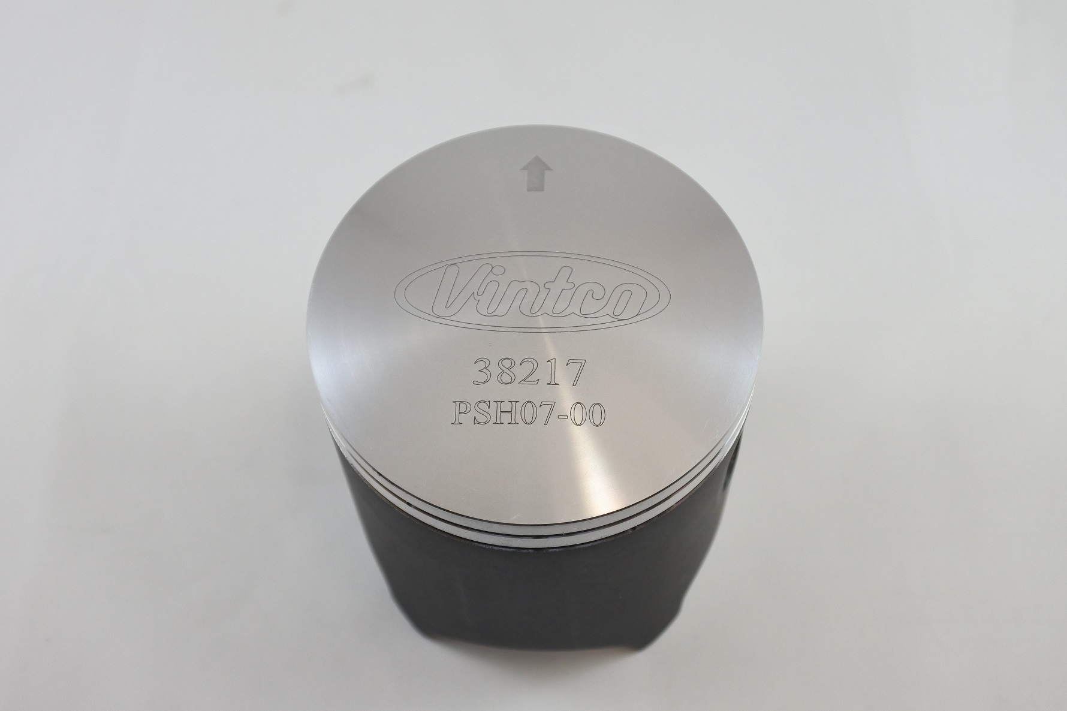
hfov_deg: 50.7
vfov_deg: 35.0
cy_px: 356
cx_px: 534
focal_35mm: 38
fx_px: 1126
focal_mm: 14.3
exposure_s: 1/160
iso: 400
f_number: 4
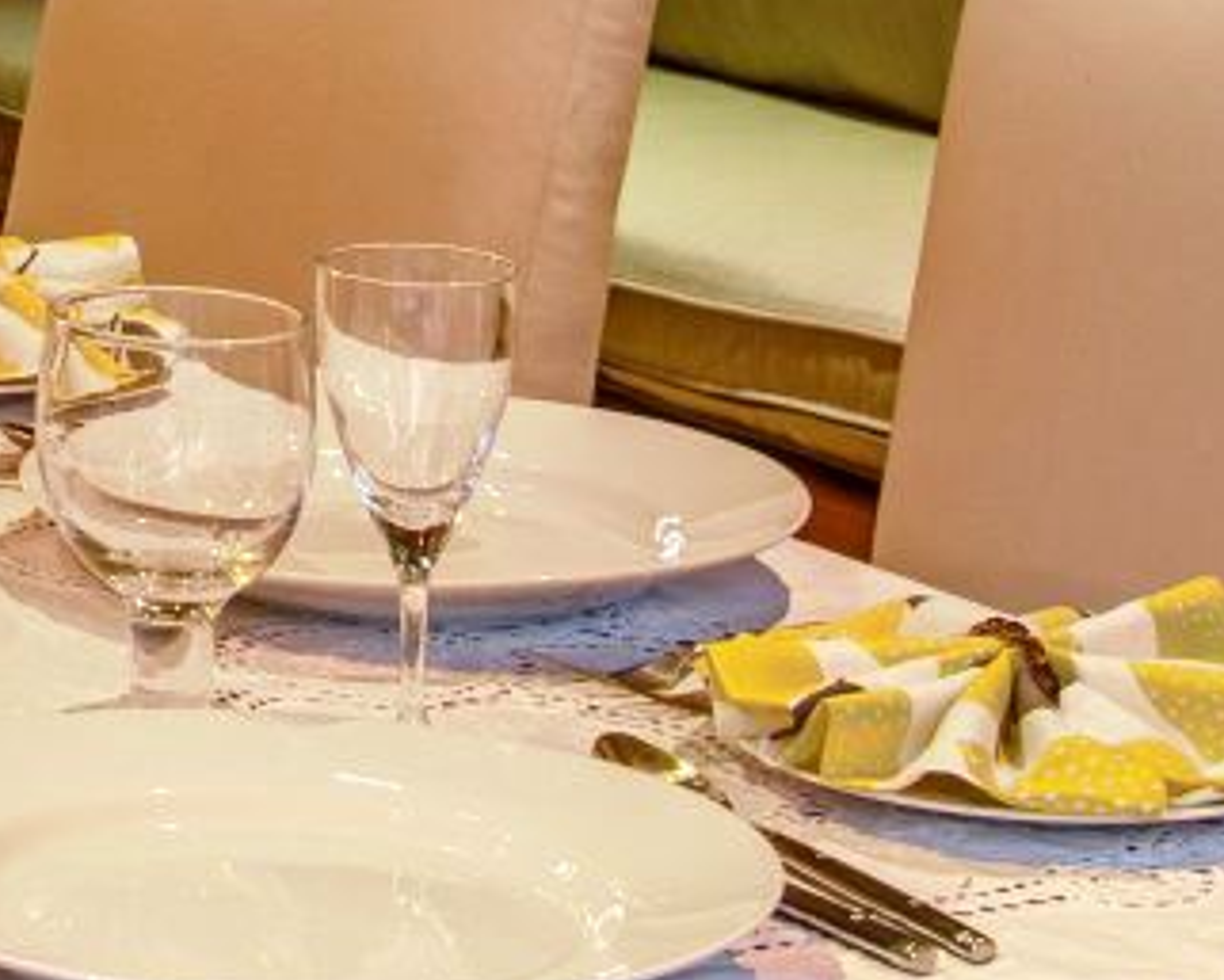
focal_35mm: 159
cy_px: -503
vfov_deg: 9.4
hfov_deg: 11.8
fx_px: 5762
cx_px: -282
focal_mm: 34
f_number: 8
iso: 400
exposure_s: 1/1.67
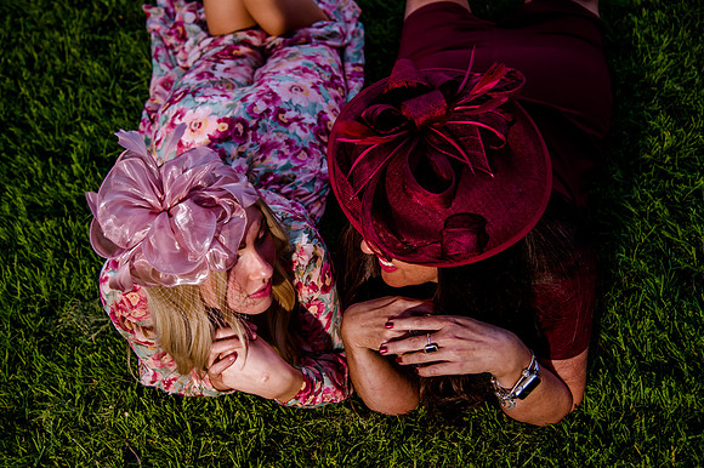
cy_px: 251
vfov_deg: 25.2
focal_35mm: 54
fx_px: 1048
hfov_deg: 37.1
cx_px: 327
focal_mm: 50
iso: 1600
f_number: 4
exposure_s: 1/125
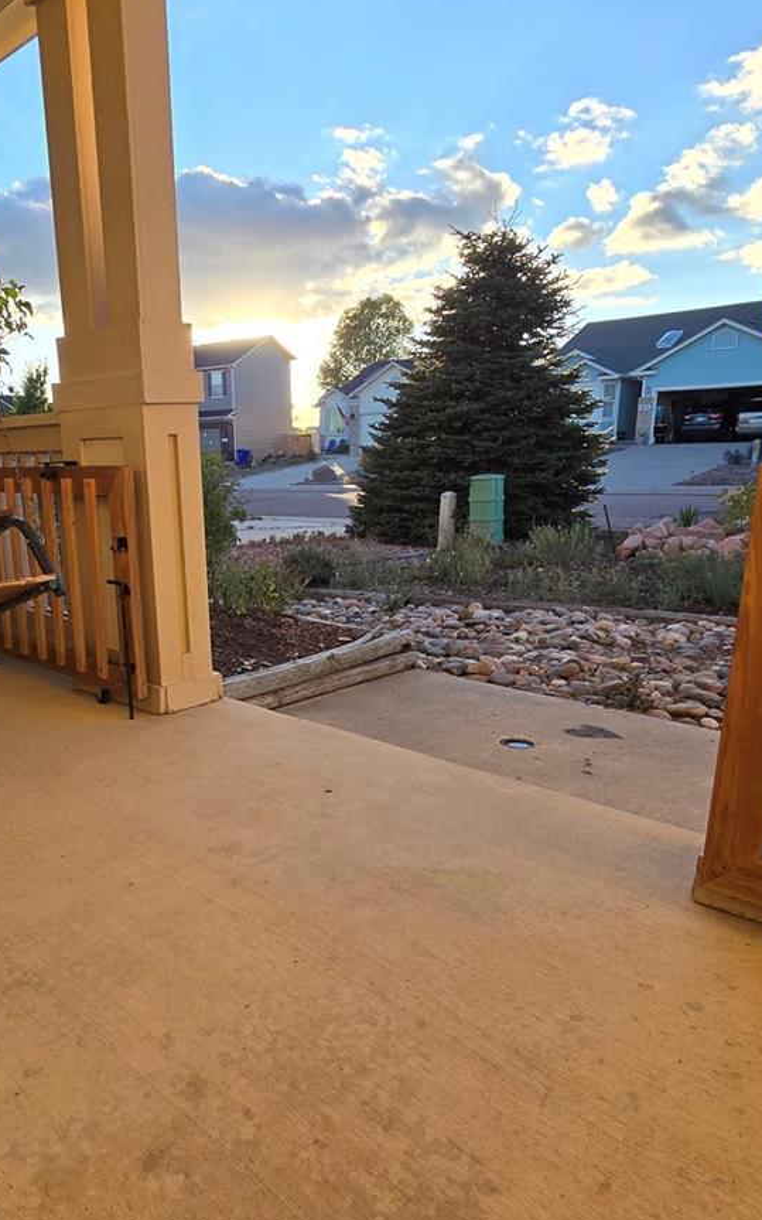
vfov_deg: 76.9
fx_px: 765
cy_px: 680
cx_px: 253
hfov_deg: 52.0
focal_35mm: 23
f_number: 2.2
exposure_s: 1/670
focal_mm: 2.2
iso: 50
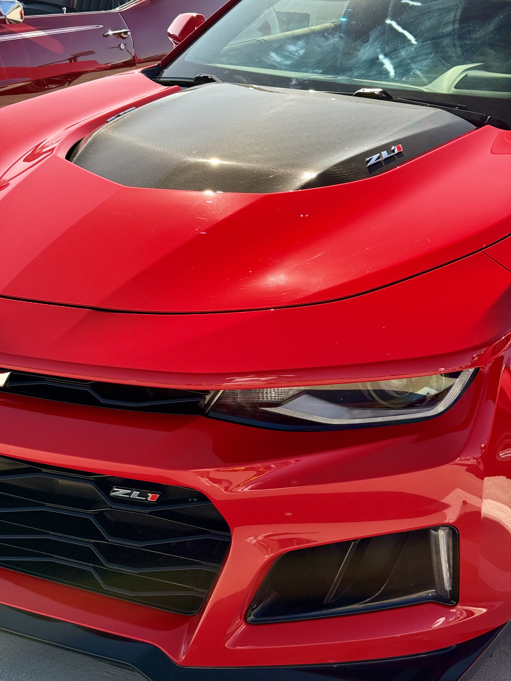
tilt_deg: -22.3
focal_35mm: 48
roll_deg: -0.8
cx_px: 256
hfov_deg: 30.3
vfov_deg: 39.7
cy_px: 340
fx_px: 945
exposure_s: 1/1377
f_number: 1.78
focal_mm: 6.76
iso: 64
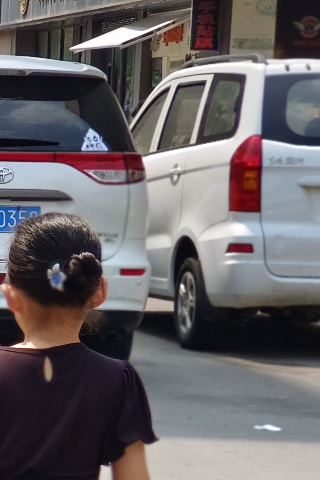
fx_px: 2693
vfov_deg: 10.0
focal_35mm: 202
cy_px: 588
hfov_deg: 6.7
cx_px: -207
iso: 100
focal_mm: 6.7
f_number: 2
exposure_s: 1/808
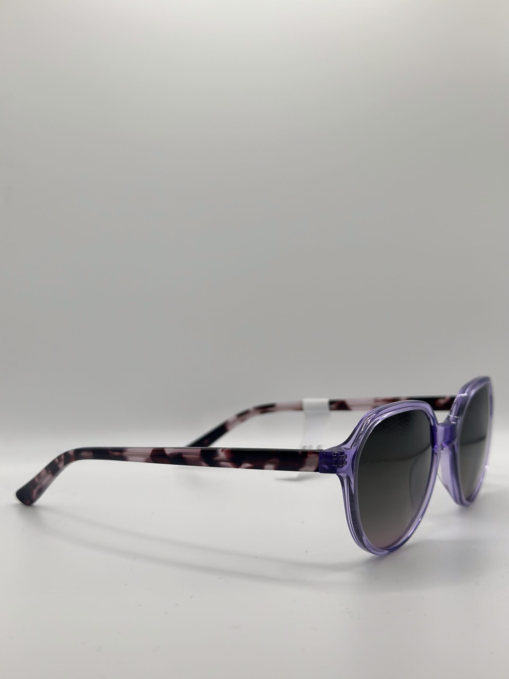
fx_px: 941
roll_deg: +0.6
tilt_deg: -8.1
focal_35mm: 48
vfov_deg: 39.7
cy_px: 340
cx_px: 254
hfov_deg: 30.3
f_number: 1.78
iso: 80
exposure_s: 1/880
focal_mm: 6.86
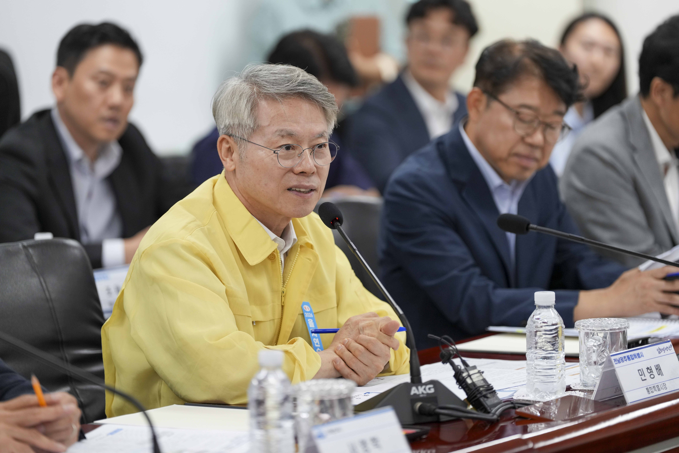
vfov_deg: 8.6
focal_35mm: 159
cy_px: 226
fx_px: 2999
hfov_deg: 12.9
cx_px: 340
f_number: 2.8
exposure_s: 1/200
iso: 800
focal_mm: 159
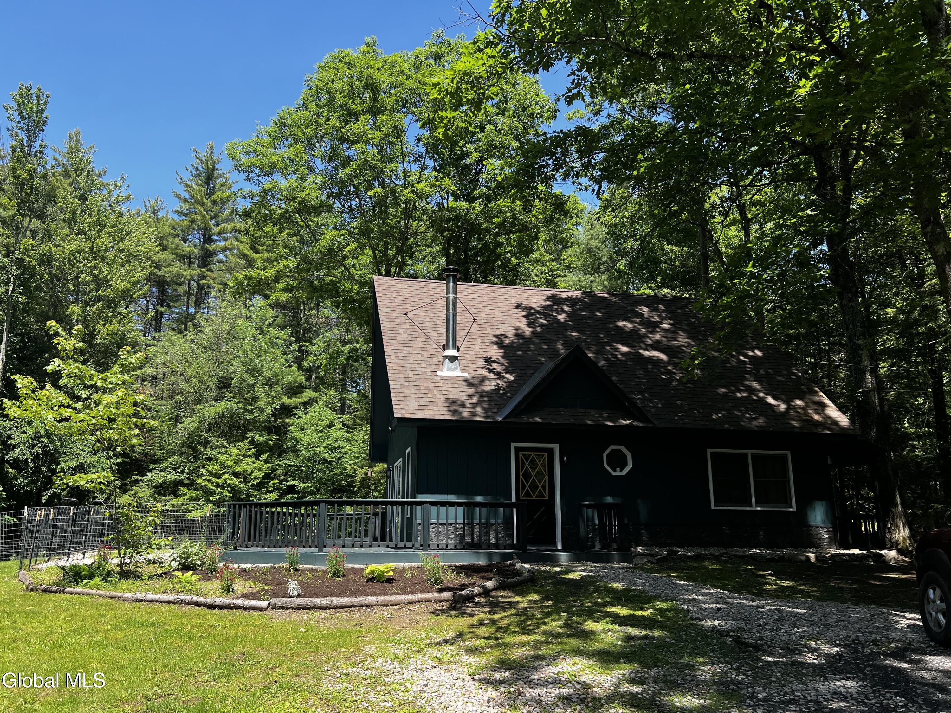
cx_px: 476
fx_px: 714
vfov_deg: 53.1
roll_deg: -0.5
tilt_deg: +12.2
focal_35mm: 26
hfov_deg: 67.3
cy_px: 356
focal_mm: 5.7
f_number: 1.5
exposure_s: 1/2841
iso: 50
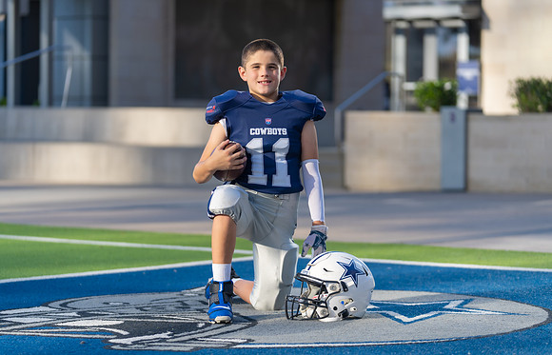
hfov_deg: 18.4
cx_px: 276
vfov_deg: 11.9
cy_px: 184
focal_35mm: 112
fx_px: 1702
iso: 100
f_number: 2.8
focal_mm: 111
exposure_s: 1/640
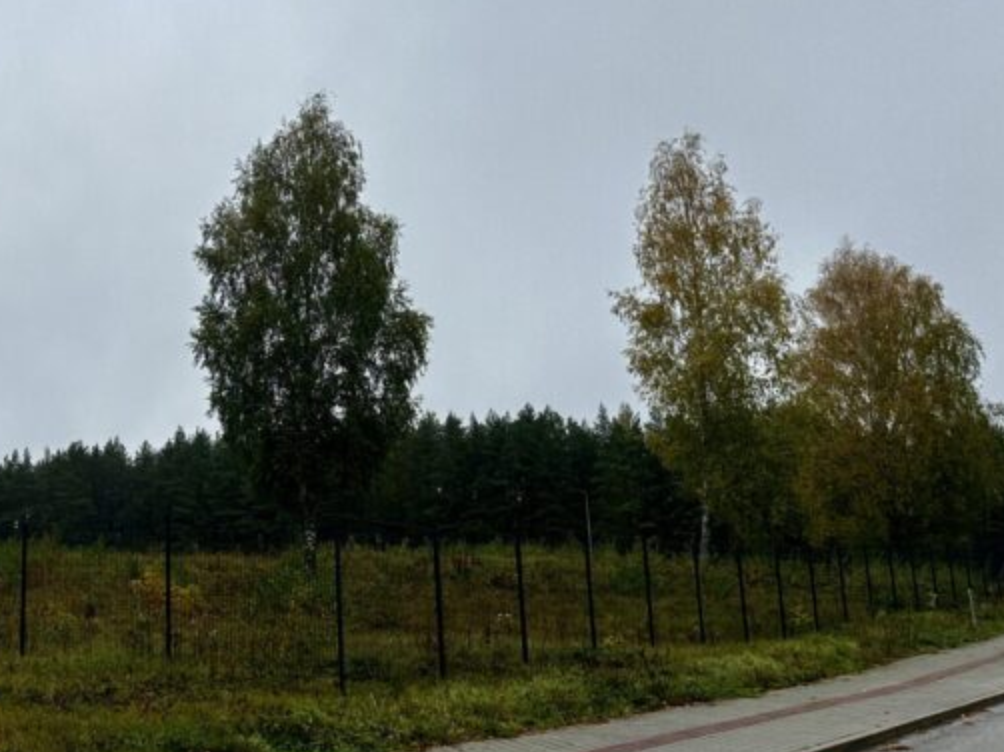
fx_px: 1421
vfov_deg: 29.5
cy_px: 264
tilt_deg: +14.6
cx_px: 130
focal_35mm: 49
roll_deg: -1.7
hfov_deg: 36.8
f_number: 1.78
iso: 80
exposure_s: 1/989
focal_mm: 6.86
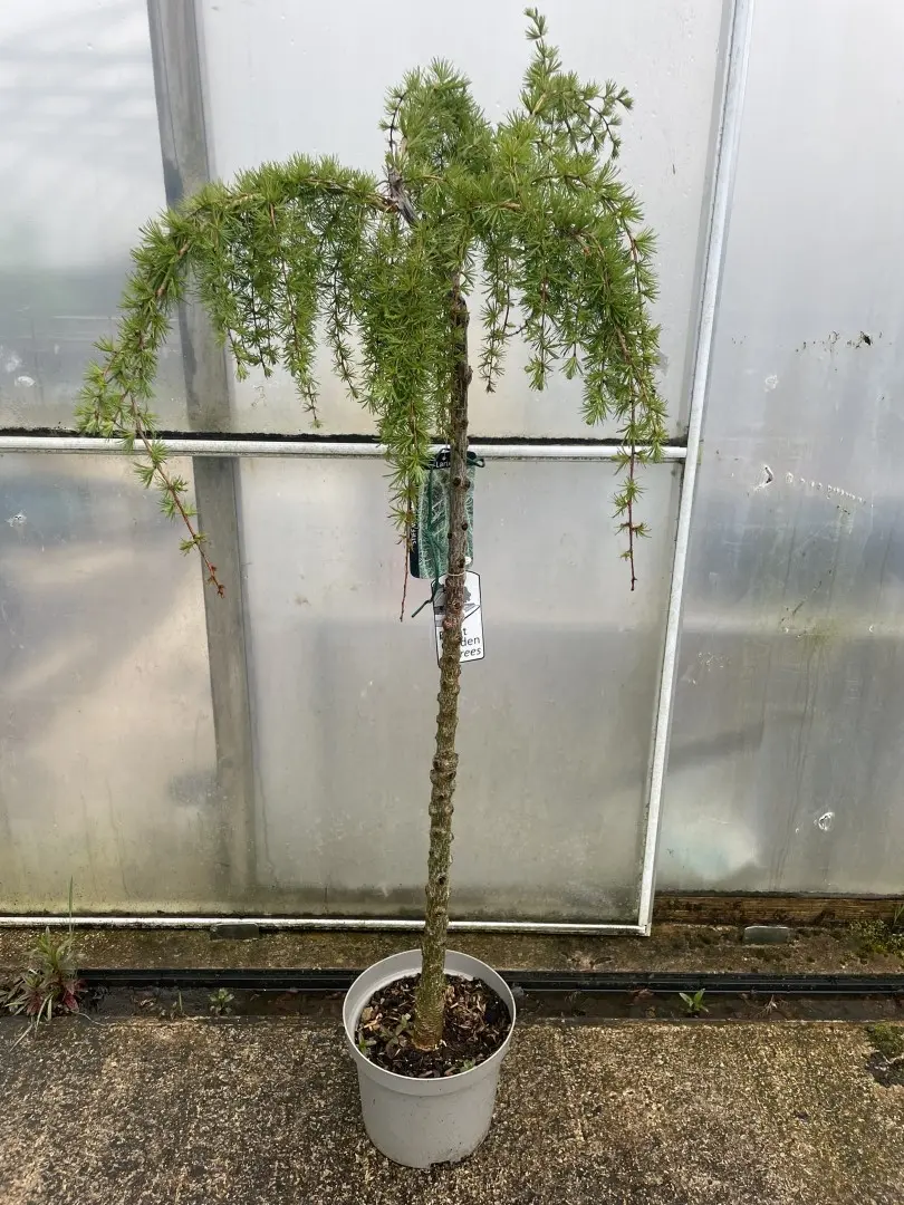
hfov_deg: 53.1
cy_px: 602
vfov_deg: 67.3
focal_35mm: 26
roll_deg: -1.3
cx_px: 452
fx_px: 905
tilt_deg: -20.9
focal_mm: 4.2
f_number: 1.6
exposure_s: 1/445
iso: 32
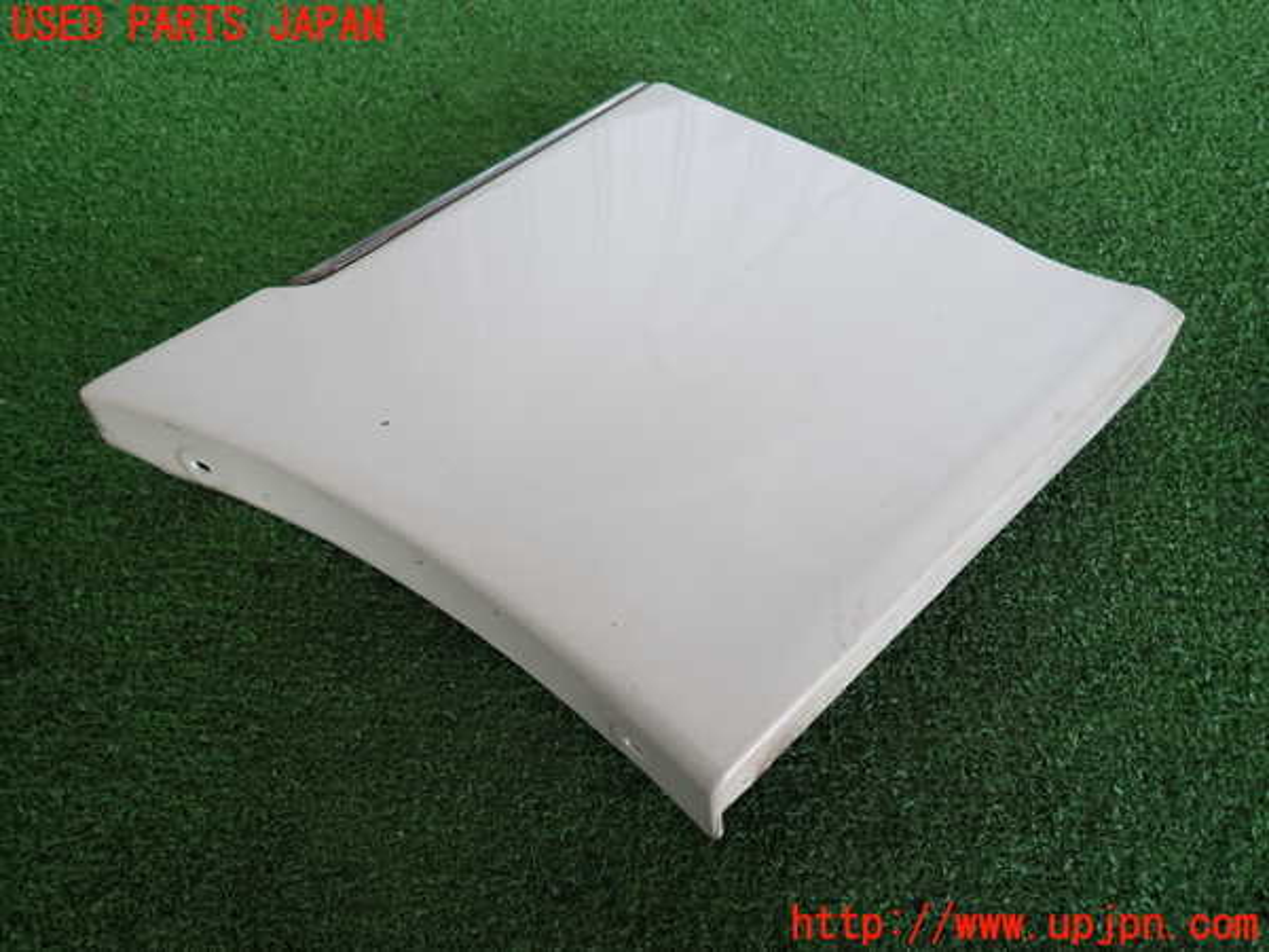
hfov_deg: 69.4
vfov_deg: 54.9
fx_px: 916
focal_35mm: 25
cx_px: 634
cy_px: 476
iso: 100
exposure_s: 1/60
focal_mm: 4.5
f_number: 2
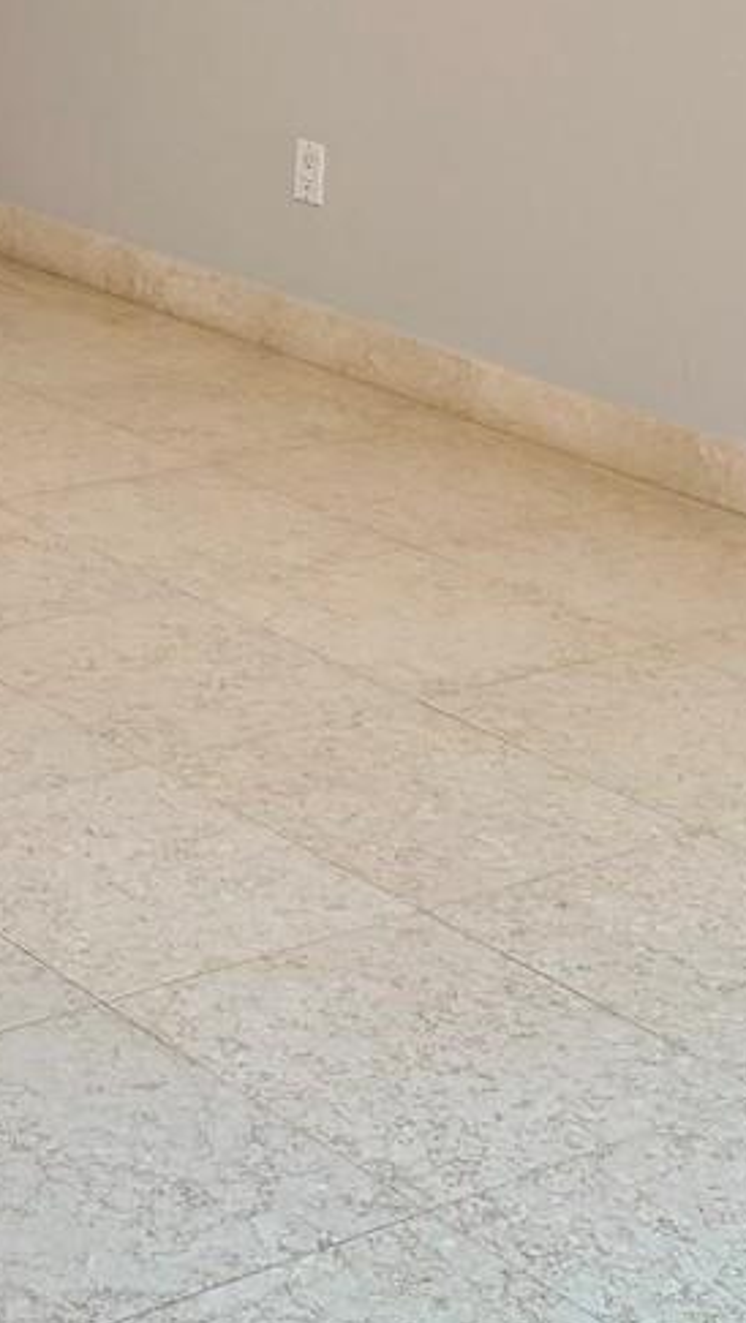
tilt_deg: -6.3
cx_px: -368
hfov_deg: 13.3
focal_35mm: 86
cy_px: -120
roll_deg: -0.9
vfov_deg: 23.3
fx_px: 3019
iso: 125
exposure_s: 1/201
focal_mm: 6.76
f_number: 1.78
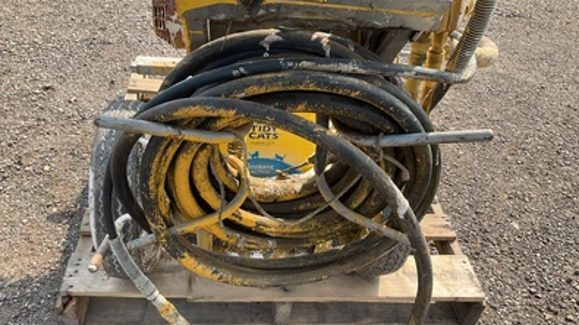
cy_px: 198
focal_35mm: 32
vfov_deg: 36.5
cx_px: 290
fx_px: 491
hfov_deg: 61.0
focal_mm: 3
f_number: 1.8
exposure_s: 1/486
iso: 25
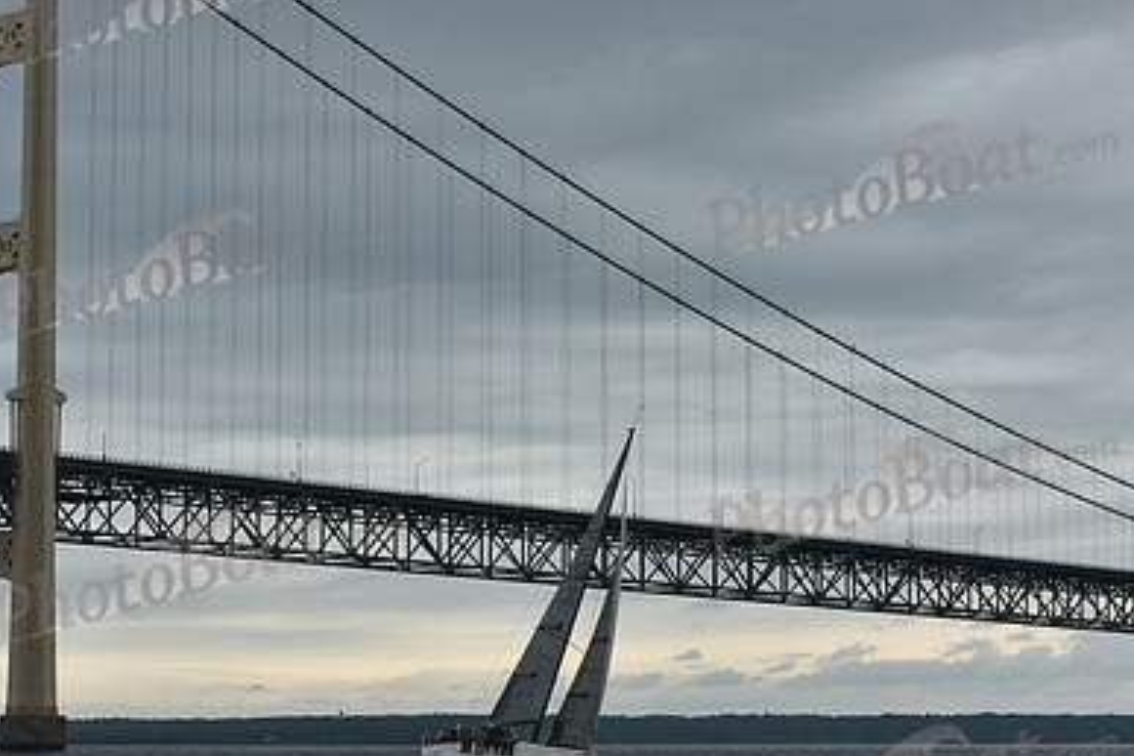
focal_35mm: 105
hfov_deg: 19.5
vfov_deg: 13.0
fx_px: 3307
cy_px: 377
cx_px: 557
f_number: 7.1
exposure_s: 1/800
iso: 250
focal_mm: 70
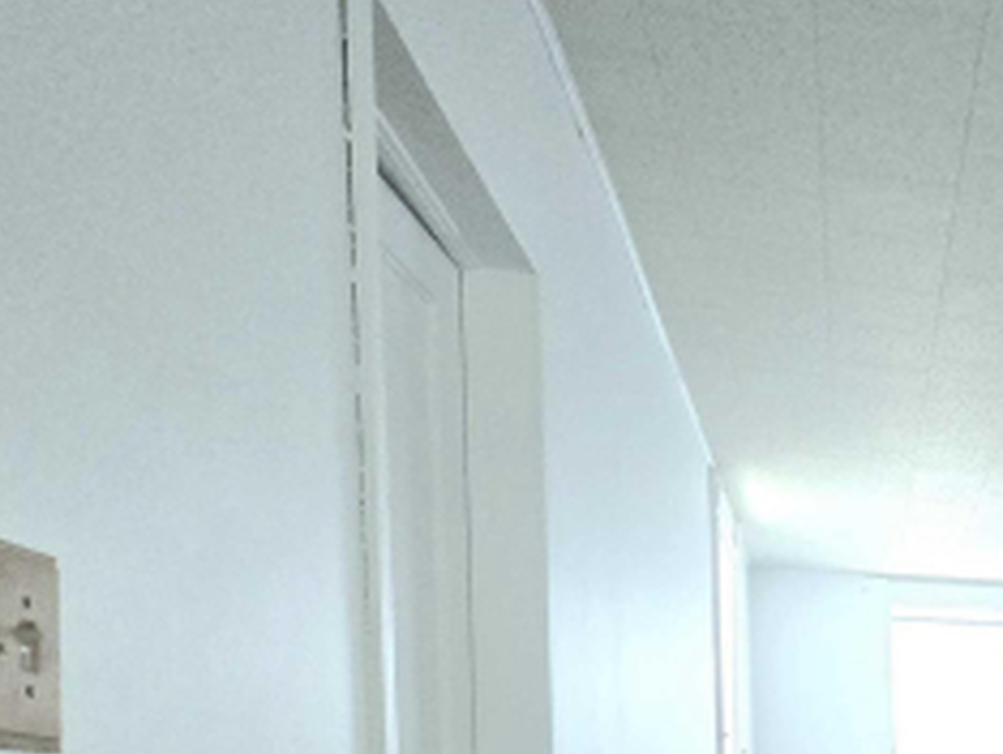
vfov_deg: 32.9
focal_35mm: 37
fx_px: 1073
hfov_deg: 35.0
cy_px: 870
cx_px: 1299
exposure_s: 1/60.2
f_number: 2.2
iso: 320
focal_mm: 2.2
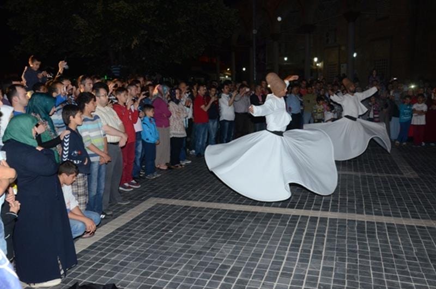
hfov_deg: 59.6
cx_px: 218
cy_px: 144
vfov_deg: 41.5
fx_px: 381
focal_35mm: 32
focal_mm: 21
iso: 1600
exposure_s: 1/60
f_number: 8
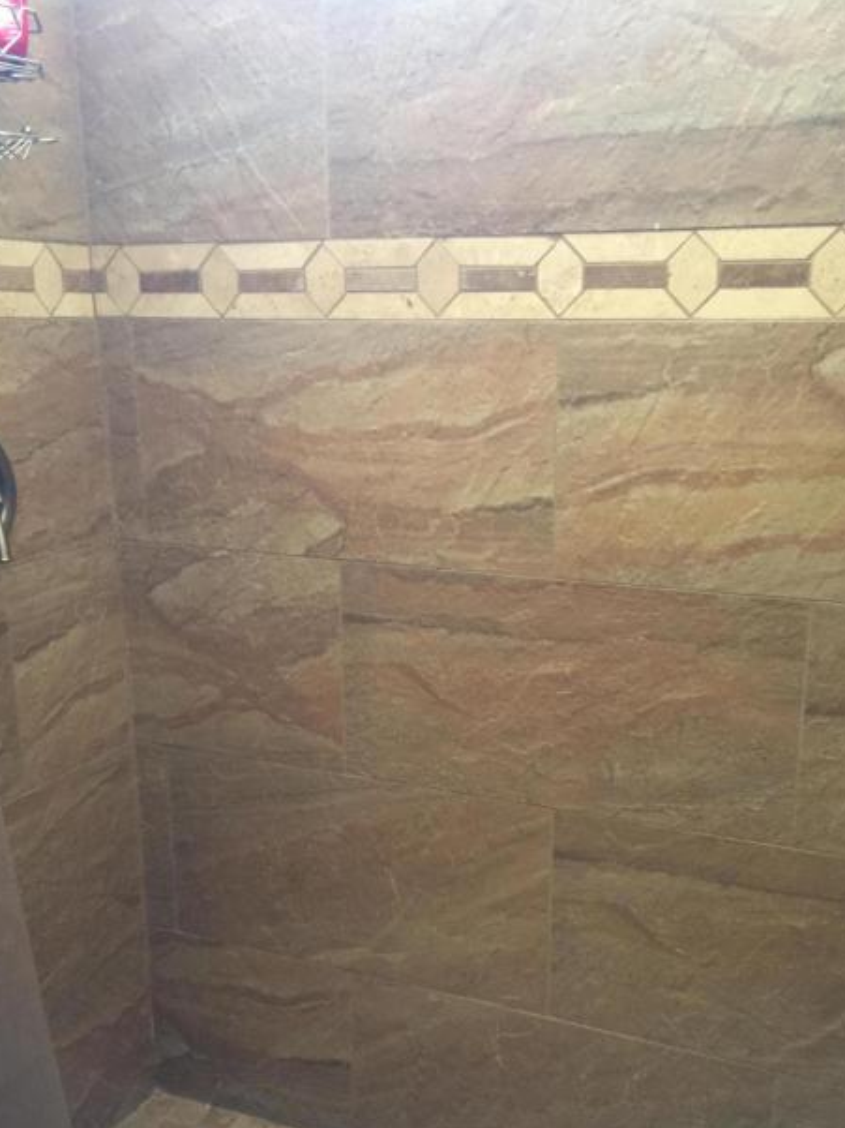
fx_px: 1205
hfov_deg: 38.6
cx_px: 437
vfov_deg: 49.8
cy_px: 684
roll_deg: +0.6
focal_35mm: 37
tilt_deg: -15.5
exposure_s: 1/10
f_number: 2.2
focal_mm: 4.15
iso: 100
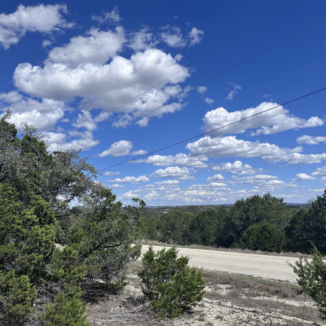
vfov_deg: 55.6
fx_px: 309
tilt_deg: +9.5
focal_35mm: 29
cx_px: 168
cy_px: 162
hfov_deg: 55.6
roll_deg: +1.7
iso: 80
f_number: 1.78
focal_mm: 6.86
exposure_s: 1/8197
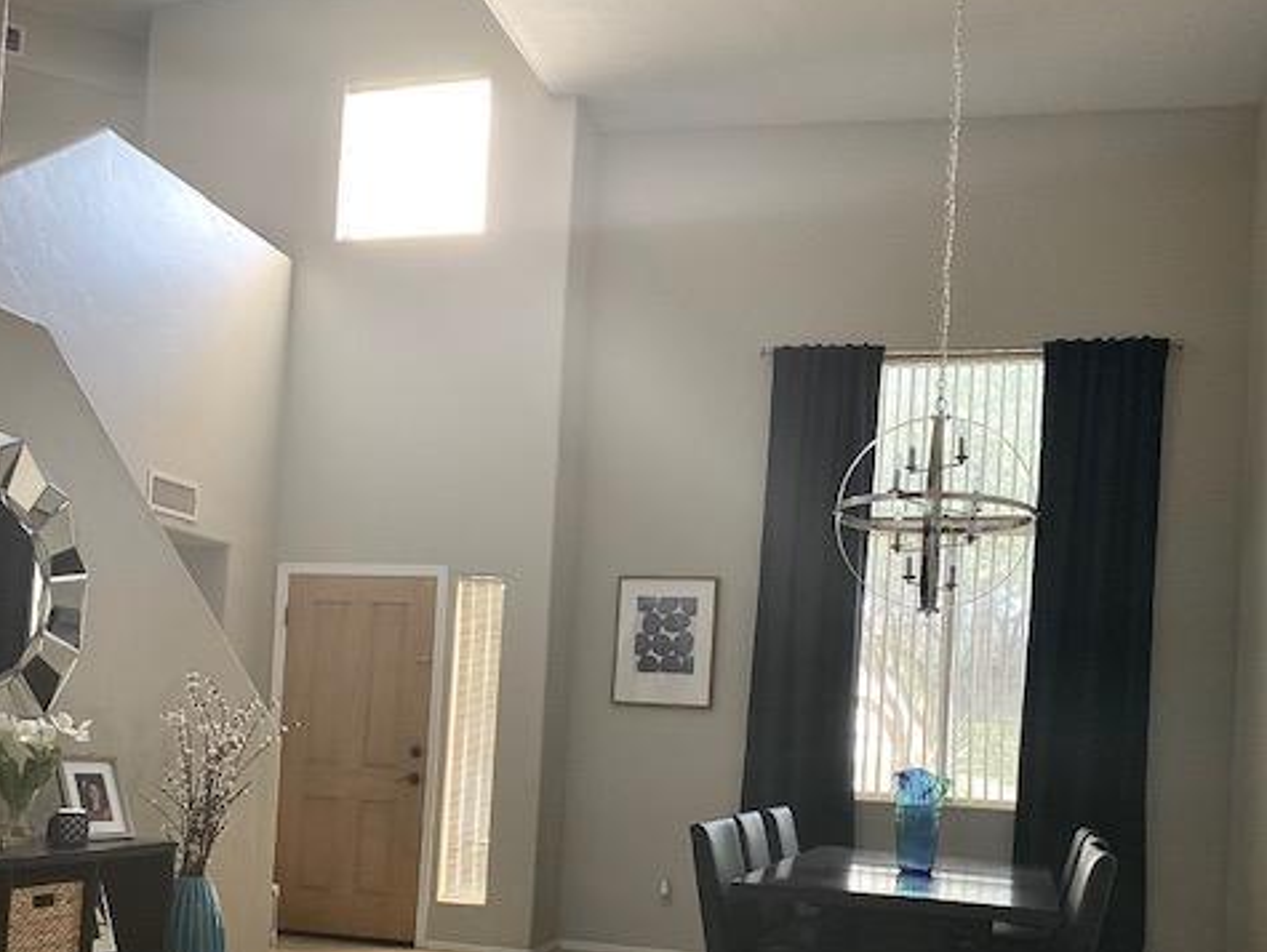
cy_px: 736
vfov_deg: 39.4
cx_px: 629
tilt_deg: +2.6
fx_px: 1282
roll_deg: -3.2
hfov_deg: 52.6
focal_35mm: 35
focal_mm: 4.25
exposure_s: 1/60
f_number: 1.8
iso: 250
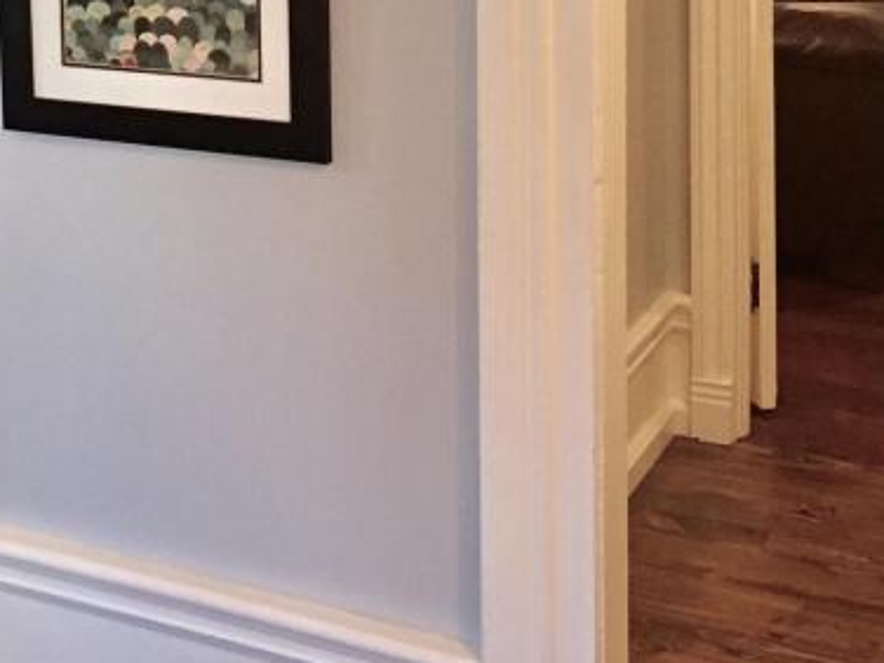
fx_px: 2017
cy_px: -120
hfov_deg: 24.4
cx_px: 195
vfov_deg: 17.8
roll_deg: +0.7
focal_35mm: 79
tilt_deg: -5.6
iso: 160
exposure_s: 1/30
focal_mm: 4.15
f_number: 2.2
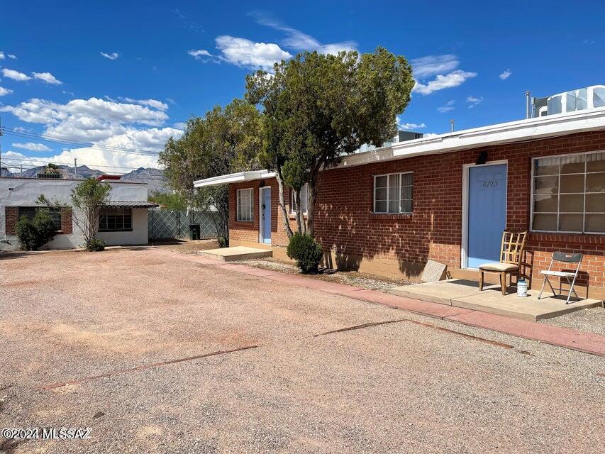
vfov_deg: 53.1
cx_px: 302
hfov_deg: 67.3
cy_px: 227
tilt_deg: -2.0
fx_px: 454
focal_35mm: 26
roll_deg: -0.8
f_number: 1.6
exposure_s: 1/5376
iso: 32
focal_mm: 5.1
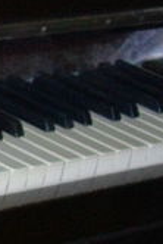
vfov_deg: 7.3
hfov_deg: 4.5
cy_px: 101
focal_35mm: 282
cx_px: -438
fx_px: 1911
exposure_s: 1/64
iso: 70
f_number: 2.9
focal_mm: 6.7
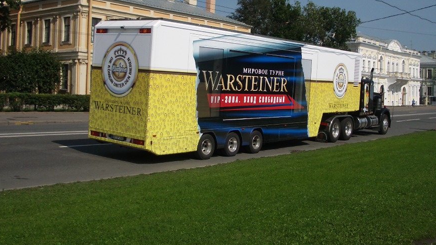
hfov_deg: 45.5
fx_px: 520
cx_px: 232
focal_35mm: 45
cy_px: 80
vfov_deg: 26.4
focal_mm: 5.8
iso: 80
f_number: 4.3
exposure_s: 1/1000
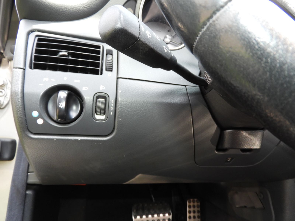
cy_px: 110
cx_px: 148
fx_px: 205
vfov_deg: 56.8
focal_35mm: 24
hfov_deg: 71.6
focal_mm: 4.3
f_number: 3.3
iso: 200
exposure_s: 1/100
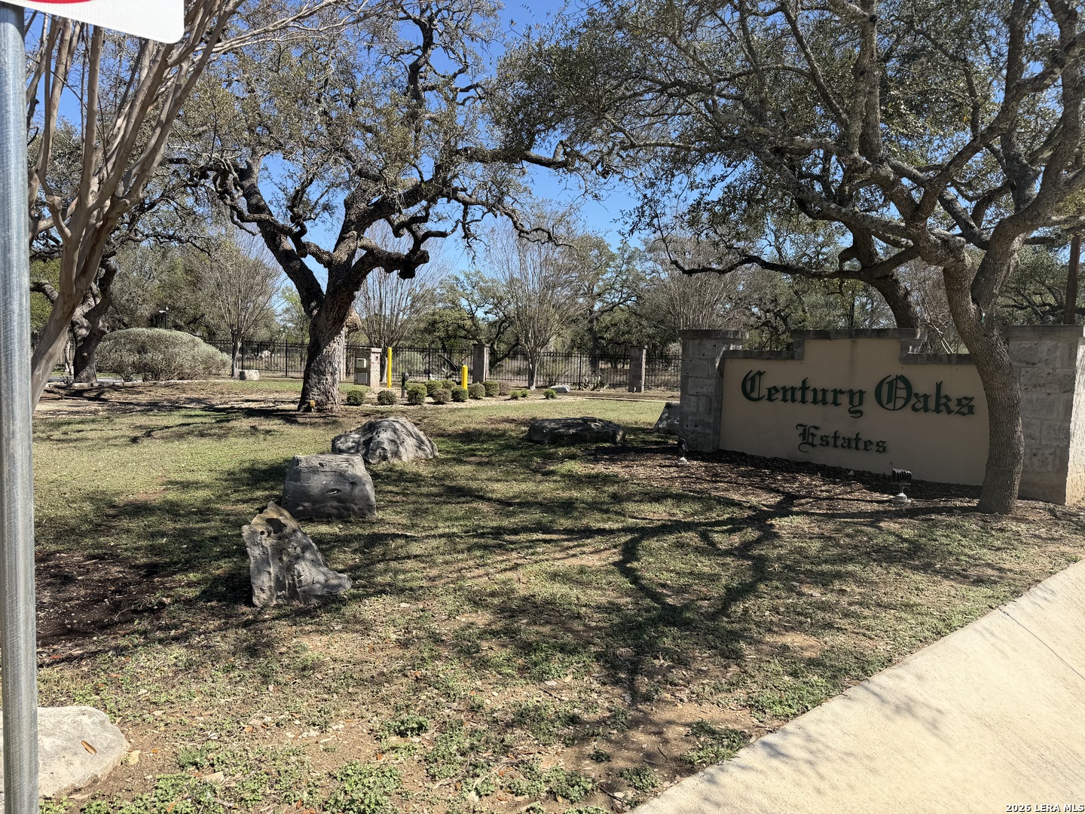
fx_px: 752
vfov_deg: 56.8
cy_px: 407
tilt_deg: -4.0
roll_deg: -1.7
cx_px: 542
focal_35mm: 24
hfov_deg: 71.6
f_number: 1.78
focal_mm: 6.76
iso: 80
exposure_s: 1/2907
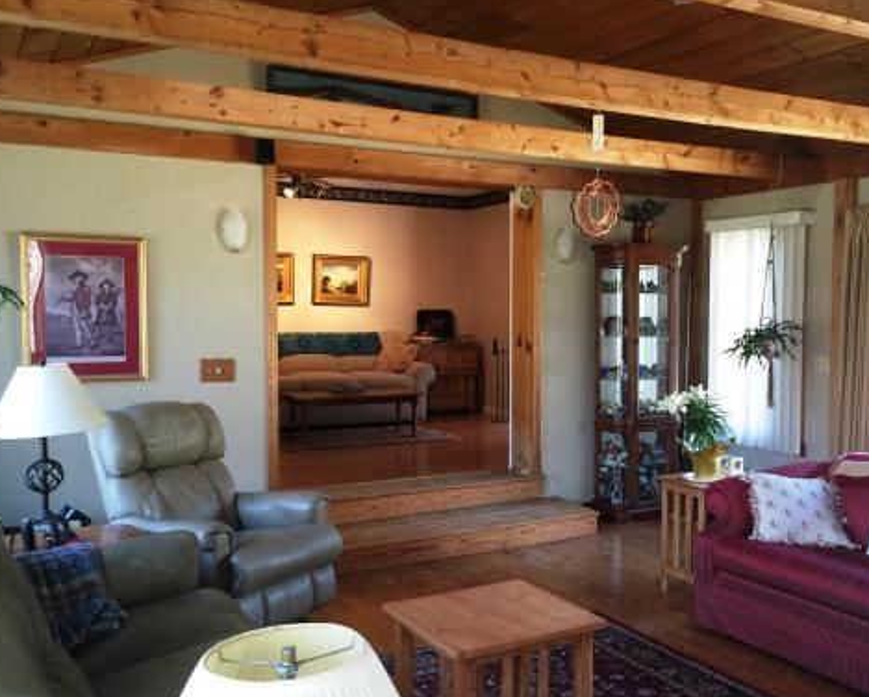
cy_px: 365
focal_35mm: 35
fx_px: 901
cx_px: 510
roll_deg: -0.2
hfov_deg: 51.2
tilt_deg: -4.3
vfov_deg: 42.3
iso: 50
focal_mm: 4.15
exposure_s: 1/15
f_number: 2.2
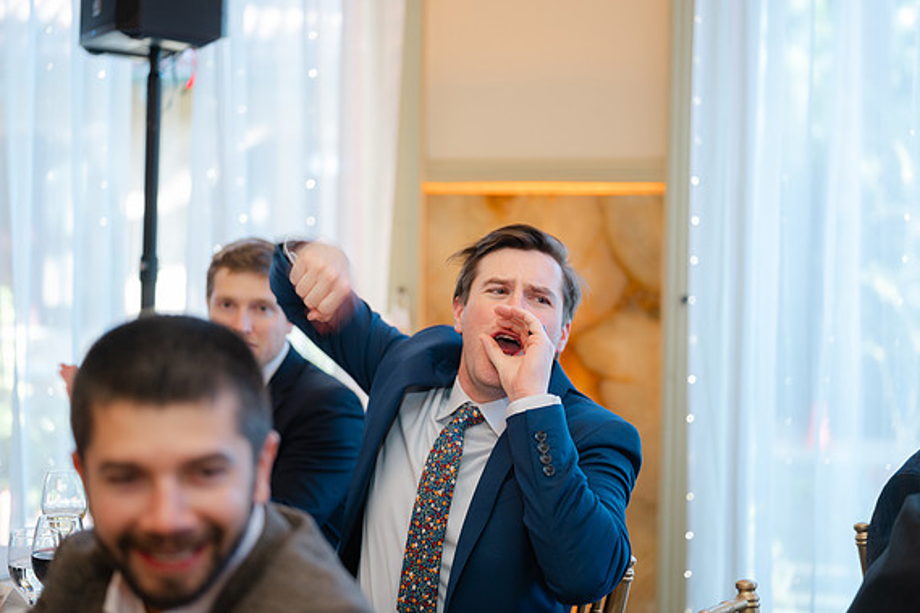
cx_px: 454
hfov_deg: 38.9
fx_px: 1303
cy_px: 311
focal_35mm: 51
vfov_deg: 26.5
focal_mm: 50
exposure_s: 1/100
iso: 320
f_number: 1.8
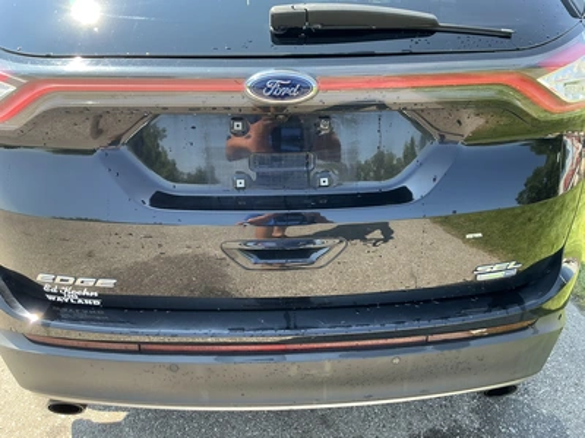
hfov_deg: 63.4
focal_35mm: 28
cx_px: 292
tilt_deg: -26.2
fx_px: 473
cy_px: 219
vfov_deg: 49.7
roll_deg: +1.0
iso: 32
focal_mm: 3
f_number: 1.8
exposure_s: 1/172
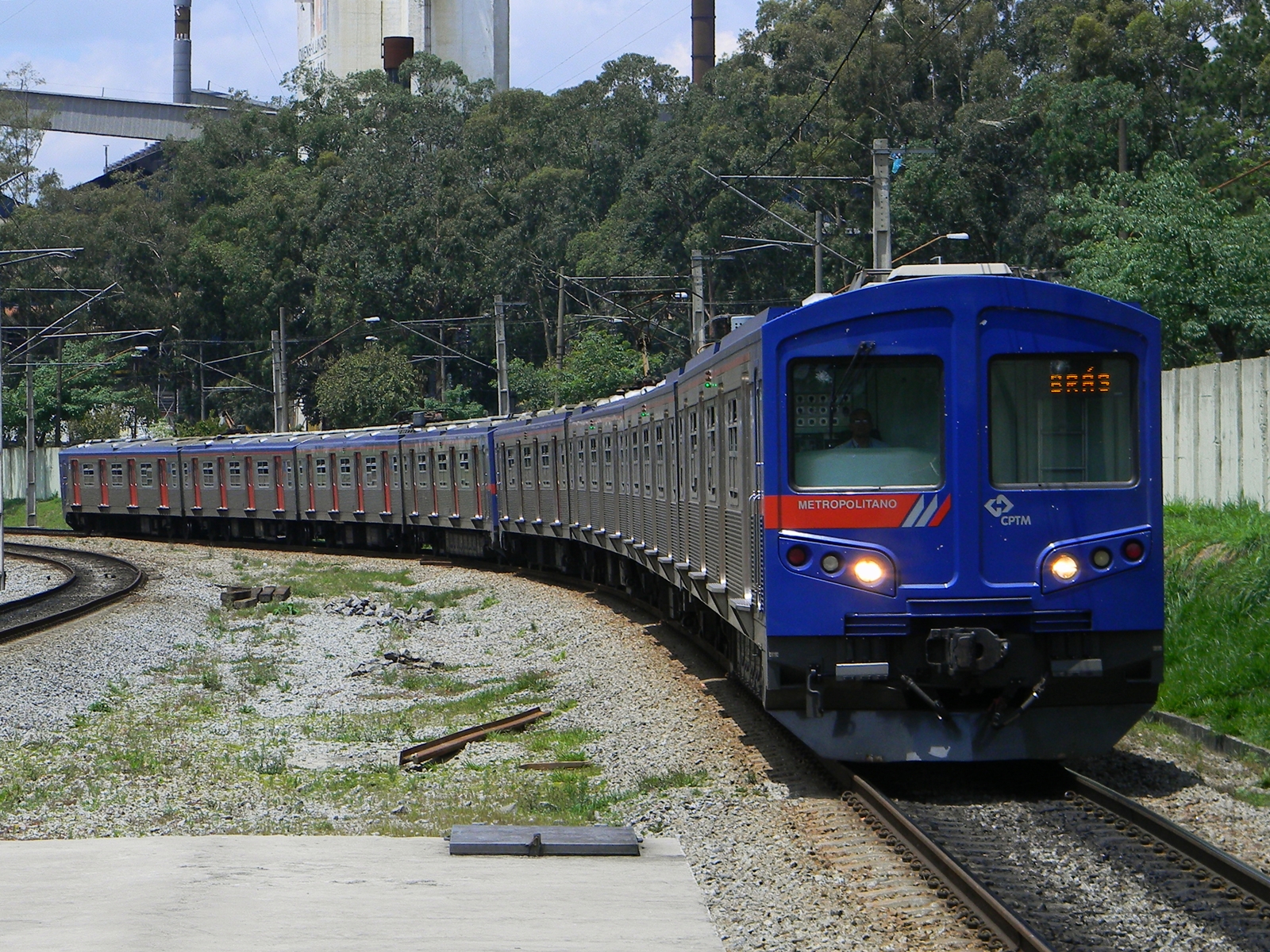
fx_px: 3045
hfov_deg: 23.6
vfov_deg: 17.8
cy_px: 476
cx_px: 635
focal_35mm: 83
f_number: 4.5
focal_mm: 15.1
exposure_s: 1/675
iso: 80
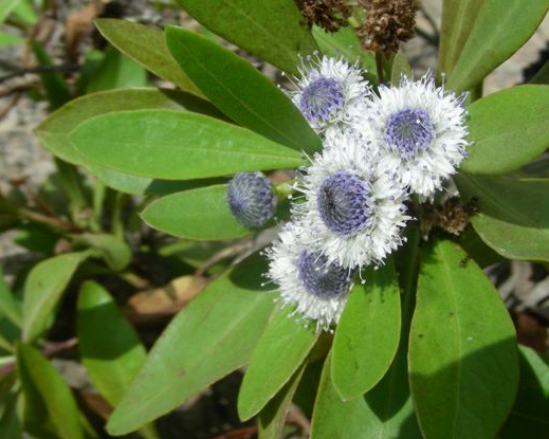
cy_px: 221
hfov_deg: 37.3
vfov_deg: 30.2
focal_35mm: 50
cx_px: 272
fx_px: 812
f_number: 5.6
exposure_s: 1/502
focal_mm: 6.3
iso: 50
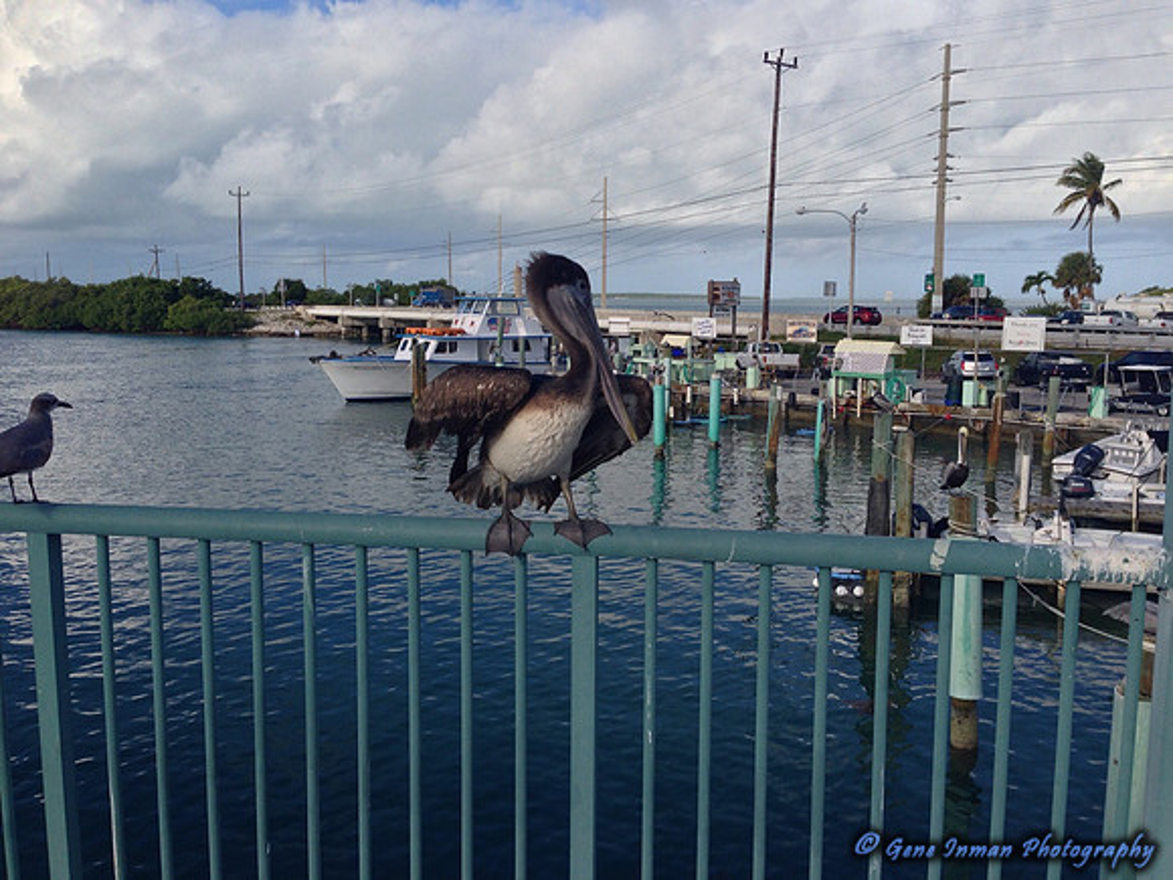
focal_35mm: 33
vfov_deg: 42.9
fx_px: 1118
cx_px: 586
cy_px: 440
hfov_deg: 55.4
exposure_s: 1/1695
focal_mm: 4.12
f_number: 2.4
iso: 50
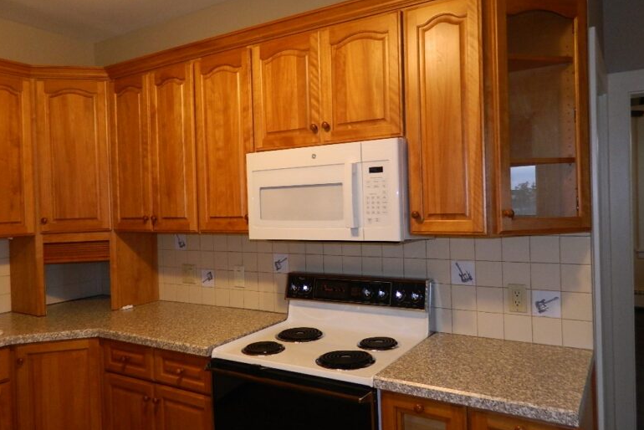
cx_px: 318
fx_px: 483
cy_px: 207
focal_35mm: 27
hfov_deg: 67.4
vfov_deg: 48.0
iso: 200
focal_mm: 4.5
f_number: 3.1
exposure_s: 1/30
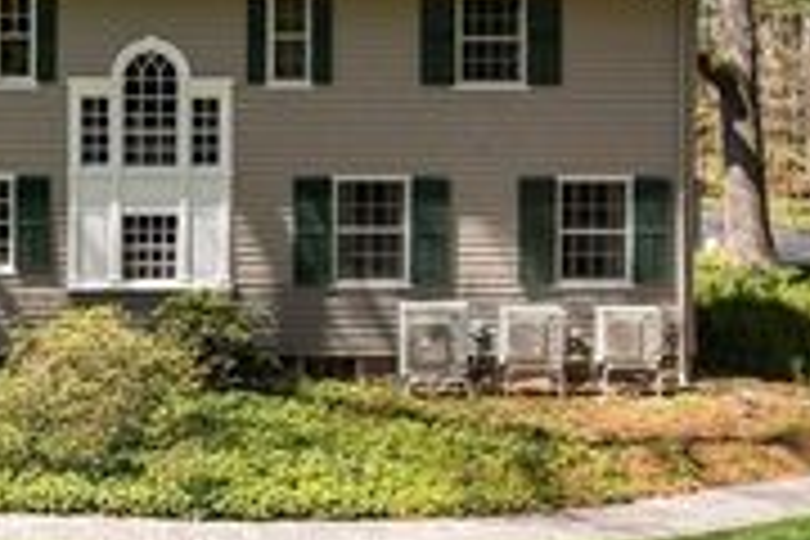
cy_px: 79
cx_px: 148
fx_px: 1372
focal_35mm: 61
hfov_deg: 31.9
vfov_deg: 21.9
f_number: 2.8
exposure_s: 1/500
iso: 100
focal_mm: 8.38
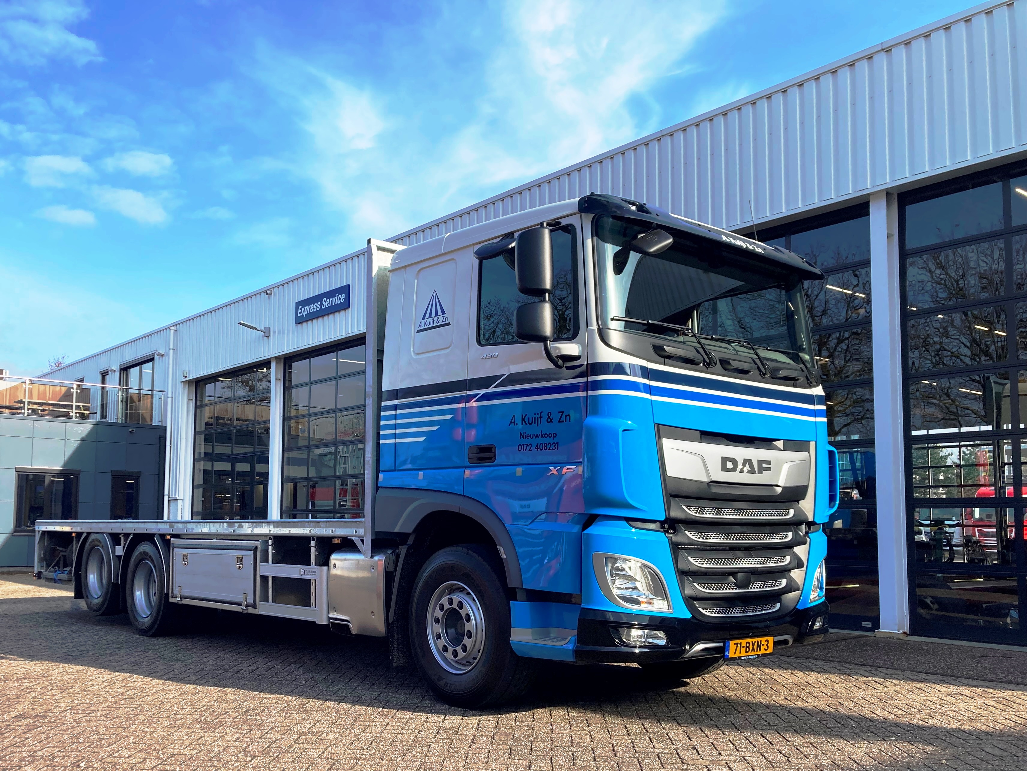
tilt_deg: +5.6
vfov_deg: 49.7
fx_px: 831
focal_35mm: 28
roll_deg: -1.8
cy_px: 386
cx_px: 514
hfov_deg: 63.4
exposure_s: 1/1130
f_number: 1.8
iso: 20
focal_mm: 3.99
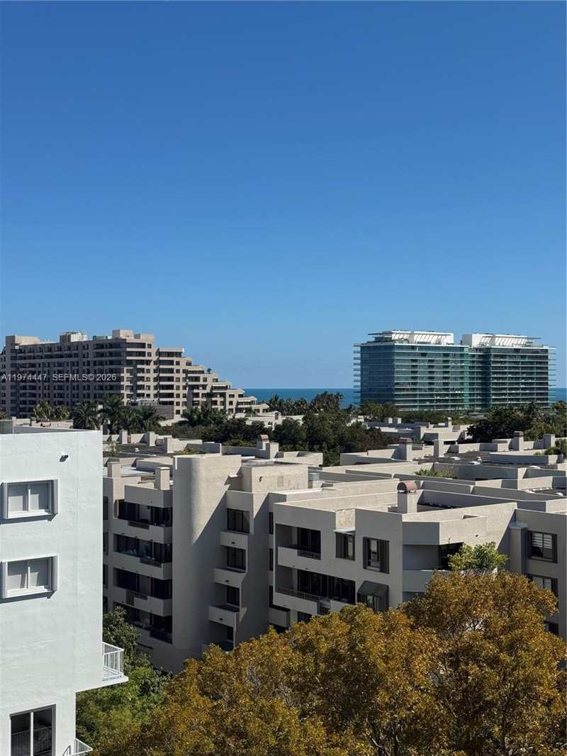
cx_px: 284
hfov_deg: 30.3
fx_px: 1048
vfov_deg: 39.6
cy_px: 378
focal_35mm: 48
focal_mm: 6.76
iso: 64
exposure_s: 1/7092
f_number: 1.78
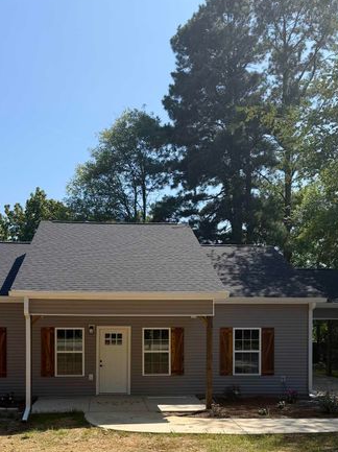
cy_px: 334
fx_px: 482
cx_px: 143
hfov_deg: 38.5
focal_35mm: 37
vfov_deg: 48.4
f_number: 1.78
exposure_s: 1/3953
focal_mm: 6.76
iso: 80
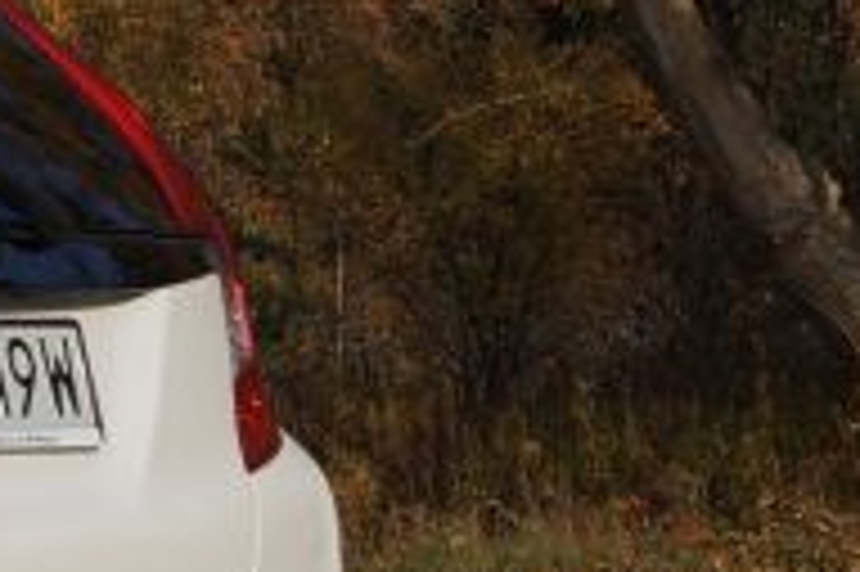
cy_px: 187
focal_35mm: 188
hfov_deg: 10.0
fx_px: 4487
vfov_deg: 7.3
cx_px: -982
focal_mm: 24
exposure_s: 1/400
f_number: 8
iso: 100
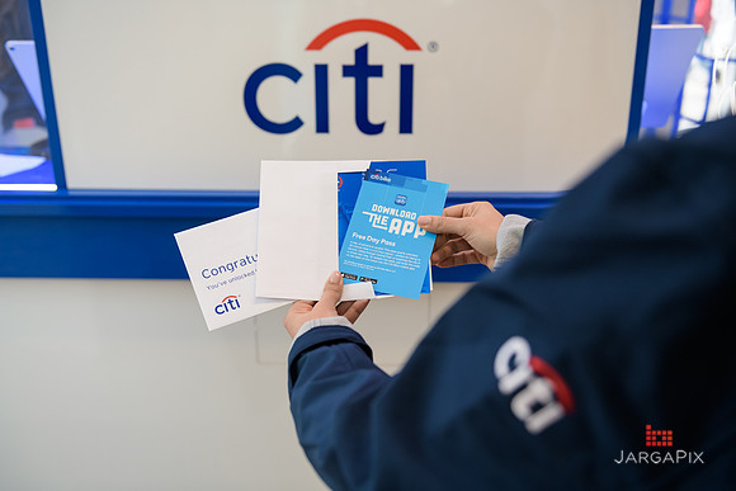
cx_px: 368
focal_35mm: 38
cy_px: 246
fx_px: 777
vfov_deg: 35.1
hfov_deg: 50.7
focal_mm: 38
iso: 1000
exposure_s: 1/125
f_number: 3.2
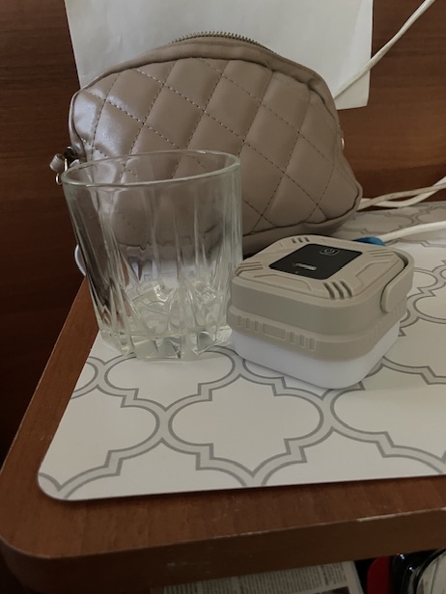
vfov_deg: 65.3
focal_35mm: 27
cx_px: 224
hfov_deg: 51.4
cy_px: 307
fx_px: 464
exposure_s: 1/30
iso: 1000
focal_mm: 4.2
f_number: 1.6
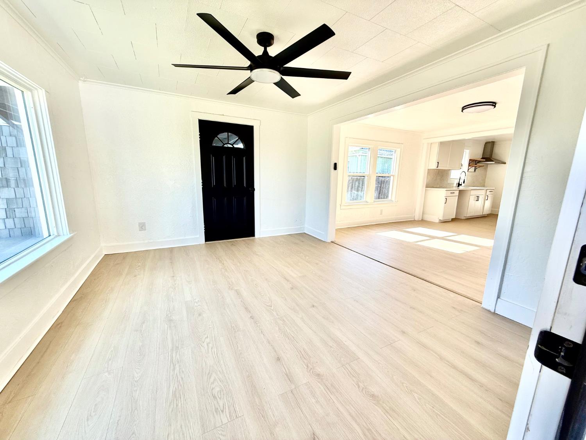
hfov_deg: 102.1
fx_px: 237
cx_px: 293
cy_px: 220
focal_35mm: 14
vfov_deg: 85.7
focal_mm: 2.22
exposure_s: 1/169
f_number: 2.2
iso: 50
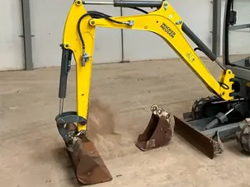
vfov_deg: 31.3
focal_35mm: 46
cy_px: 65
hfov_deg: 40.0
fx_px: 332
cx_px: 191
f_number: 1.8
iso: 125
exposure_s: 1/60
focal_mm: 3
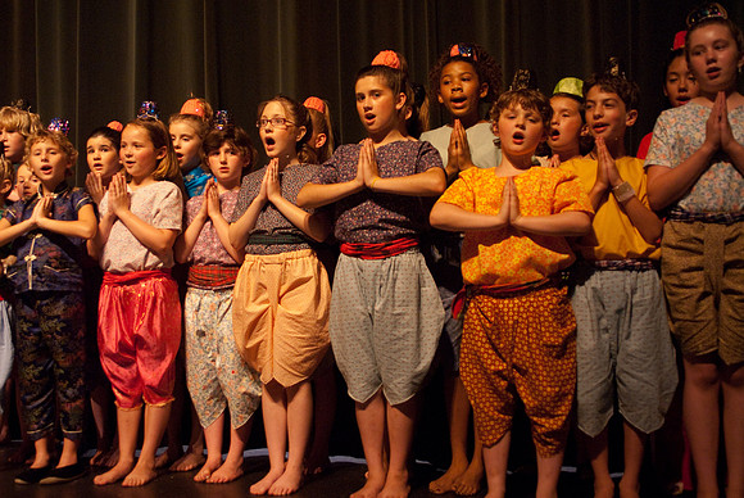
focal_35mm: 46
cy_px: 249
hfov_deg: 42.3
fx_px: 962
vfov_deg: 29.0
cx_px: 372
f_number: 2.8
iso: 1000
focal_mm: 31
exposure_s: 1/25
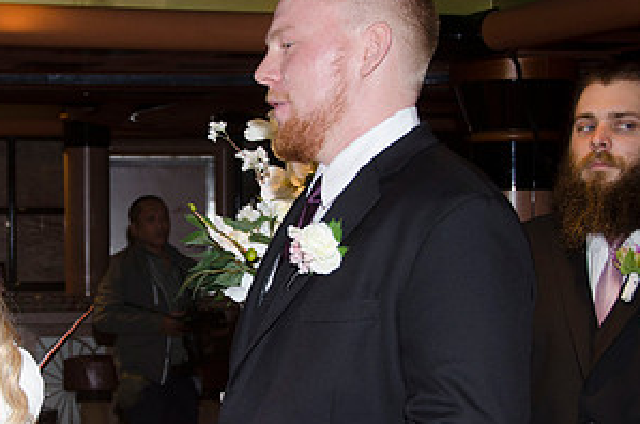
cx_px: 197
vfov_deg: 13.4
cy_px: 259
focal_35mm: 102
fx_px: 1809
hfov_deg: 20.0
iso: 400
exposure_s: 1/60
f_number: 5.6
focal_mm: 35
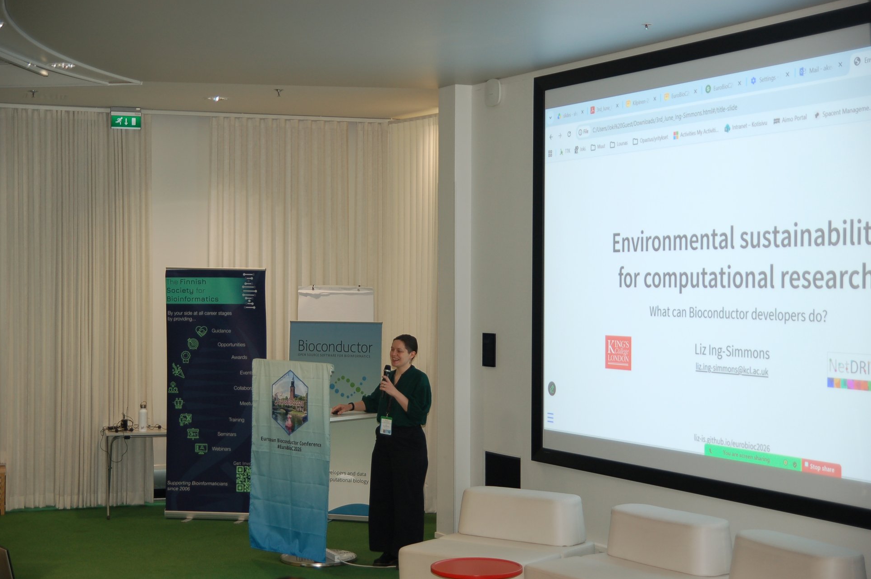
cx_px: 433
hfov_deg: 34.0
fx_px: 1426
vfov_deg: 23.0
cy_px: 296
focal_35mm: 59
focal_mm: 38
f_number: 2.8
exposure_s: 1/60
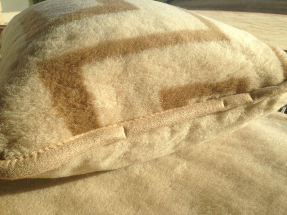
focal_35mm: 33
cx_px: 144
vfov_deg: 43.0
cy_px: 108
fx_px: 274
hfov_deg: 55.3
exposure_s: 1/1022
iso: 50
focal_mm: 4.13
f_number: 2.4
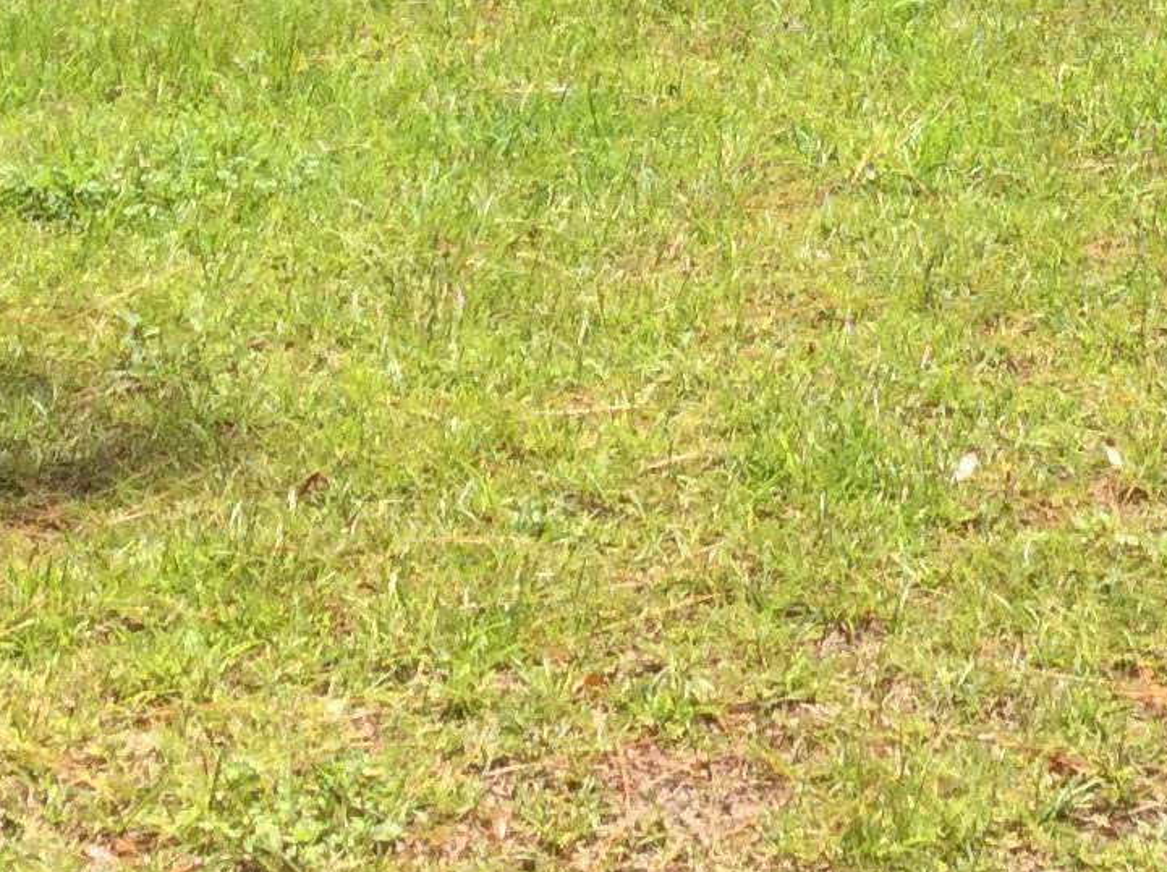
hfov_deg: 17.0
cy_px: -636
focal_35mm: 115
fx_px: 3872
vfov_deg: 12.0
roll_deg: -1.1
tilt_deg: -3.3
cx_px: 997
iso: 32
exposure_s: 1/622
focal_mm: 3.3
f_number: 2.4
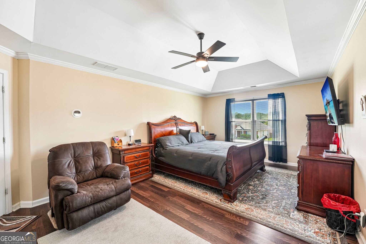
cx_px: 183
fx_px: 142
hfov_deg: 104.3
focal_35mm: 14
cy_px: 122
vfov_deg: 81.2
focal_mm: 14
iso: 320
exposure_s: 1/6
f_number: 8
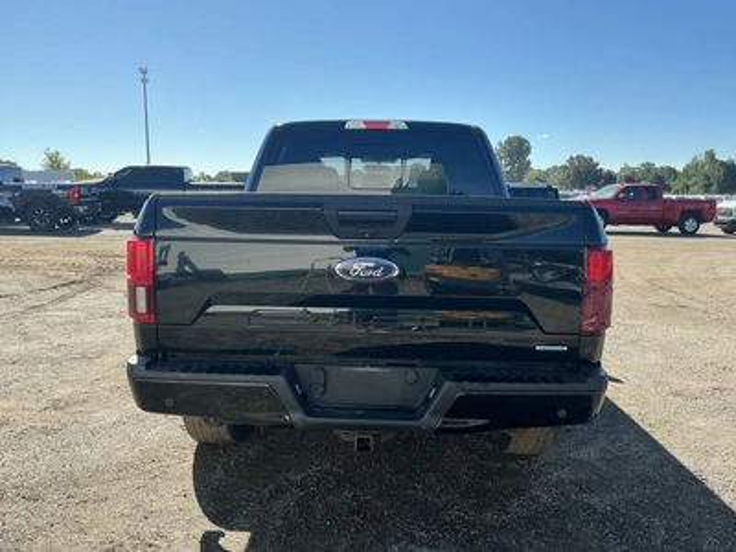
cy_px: 276
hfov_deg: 63.4
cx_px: 368
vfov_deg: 49.7
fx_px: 595
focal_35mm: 28
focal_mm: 3
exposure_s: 1/1168
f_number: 1.8
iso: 25
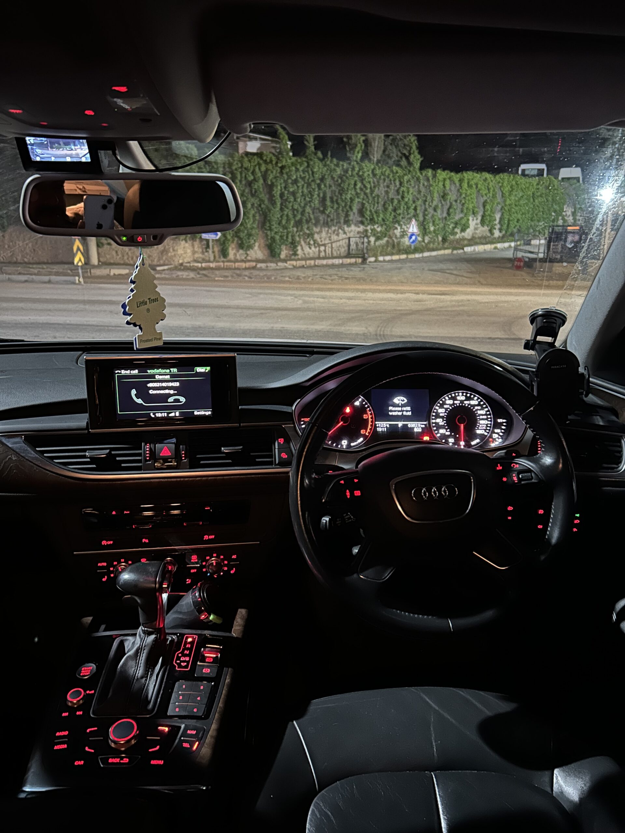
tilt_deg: -14.5
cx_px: 312
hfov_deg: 53.1
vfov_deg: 67.3
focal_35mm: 26
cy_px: 416
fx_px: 626
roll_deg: -0.1
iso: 800
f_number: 1.5
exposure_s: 1/17
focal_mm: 5.7
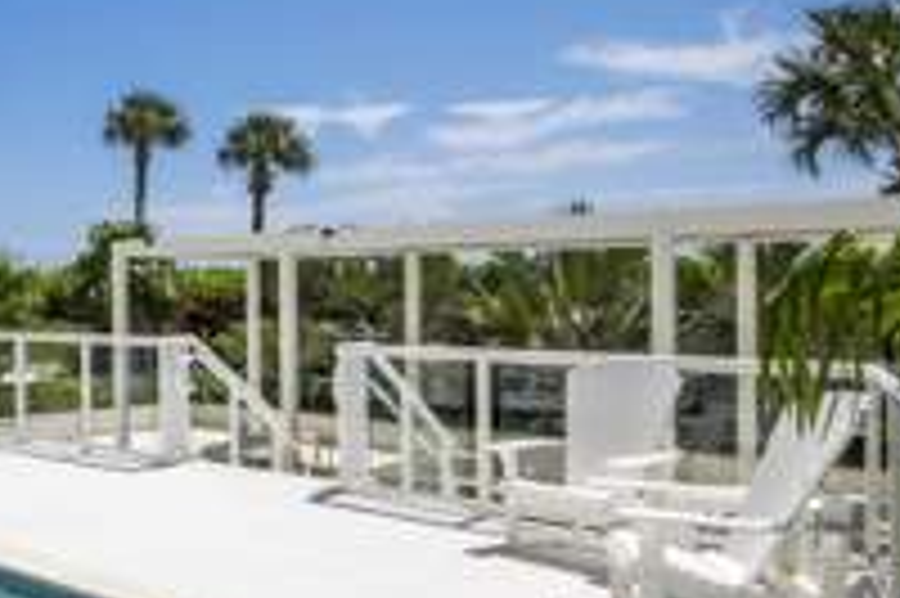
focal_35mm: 36
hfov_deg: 41.3
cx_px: -112
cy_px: 297
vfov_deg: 36.8
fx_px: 899
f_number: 8
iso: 100
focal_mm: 10
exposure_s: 1/1600
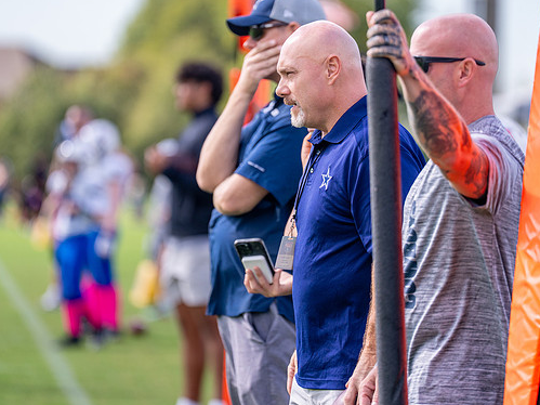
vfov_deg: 5.5
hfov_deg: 7.3
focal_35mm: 270
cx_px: 289
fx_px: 4211
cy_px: 169
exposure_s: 1/2000
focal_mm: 200
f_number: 2.8
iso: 250
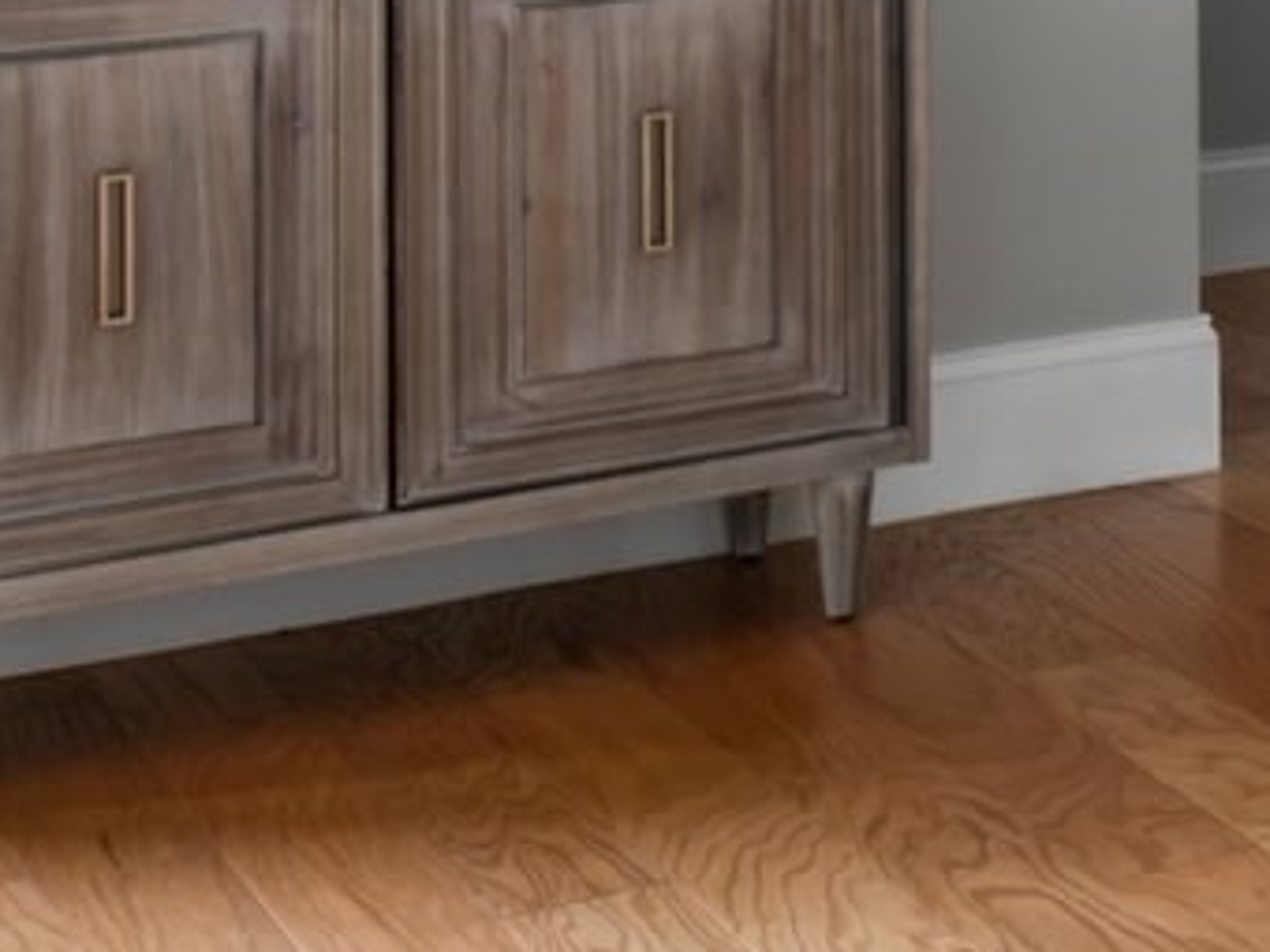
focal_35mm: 110
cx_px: 3216
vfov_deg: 12.7
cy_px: -556
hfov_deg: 12.8
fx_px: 4036
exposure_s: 1/4
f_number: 7.1
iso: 400
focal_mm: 19
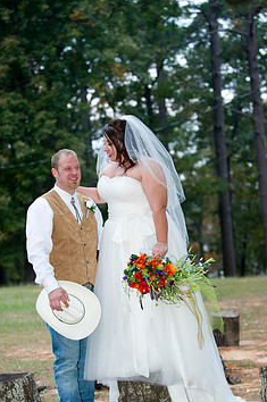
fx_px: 993
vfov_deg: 22.9
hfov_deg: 15.3
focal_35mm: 89
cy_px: 242
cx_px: 156
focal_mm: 70
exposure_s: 1/50
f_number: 2.8
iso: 800
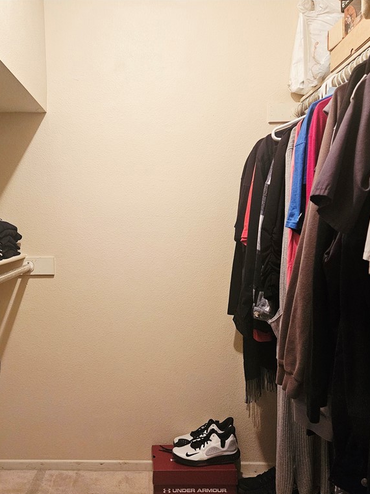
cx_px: 134
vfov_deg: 58.4
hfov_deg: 45.0
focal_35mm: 31
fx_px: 442
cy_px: 248
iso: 640
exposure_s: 1/120
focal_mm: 5.4
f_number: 1.8
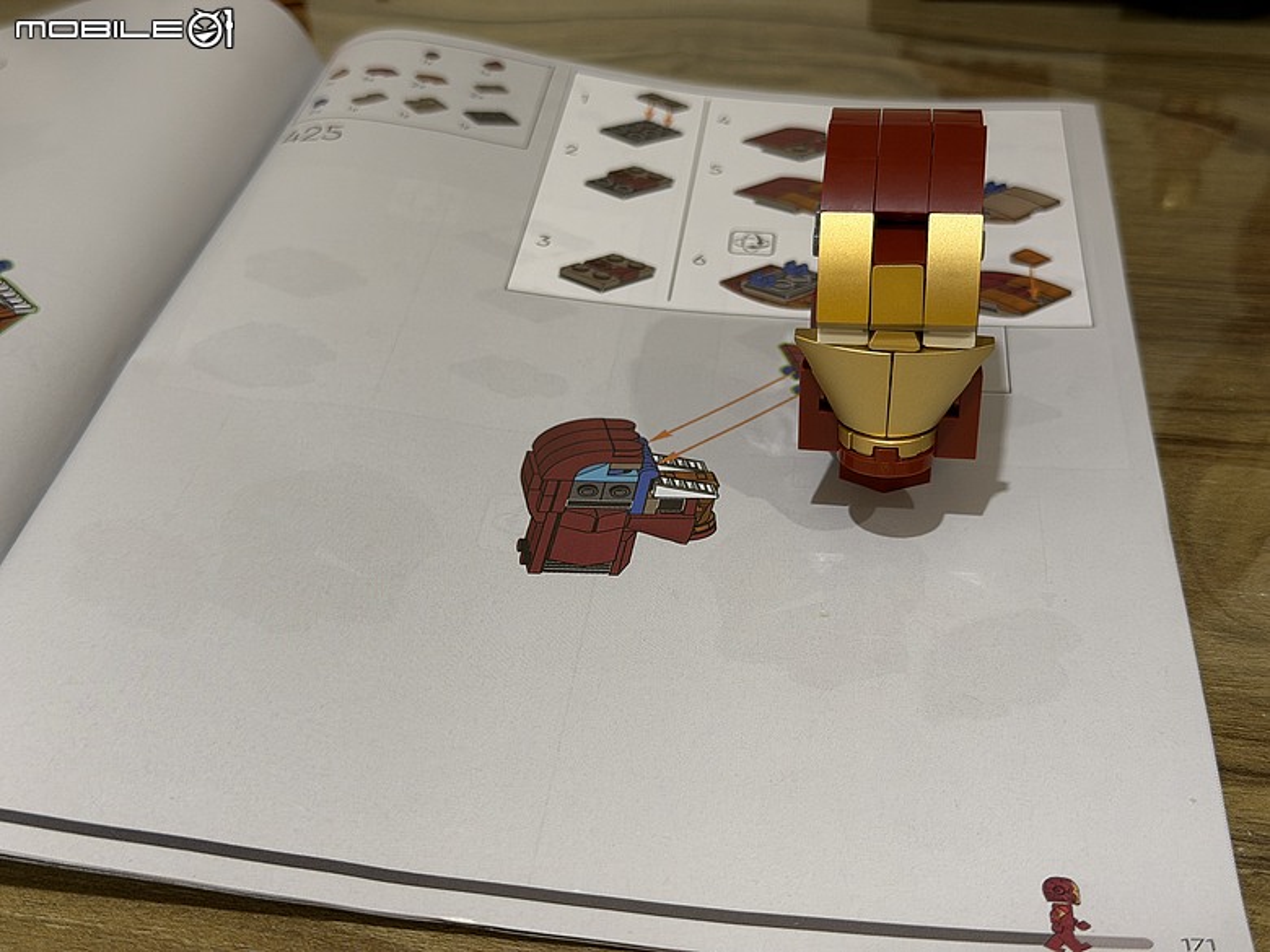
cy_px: 476
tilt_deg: -35.2
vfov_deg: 30.3
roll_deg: +2.8
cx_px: 635
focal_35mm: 48
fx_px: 1761
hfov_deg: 39.7
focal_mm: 6.76
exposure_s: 1/60
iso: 200
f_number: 1.78
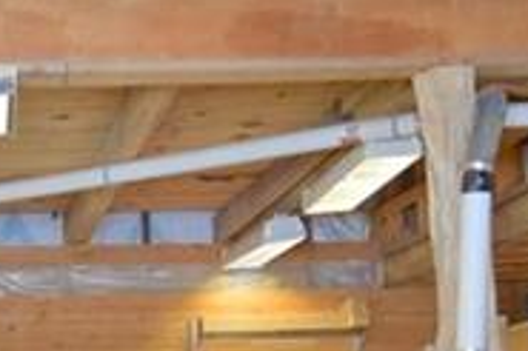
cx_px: -46
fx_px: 1216
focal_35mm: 83
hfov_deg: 23.1
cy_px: 322
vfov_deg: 16.2
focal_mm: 10
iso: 560
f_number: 4
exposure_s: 1/60
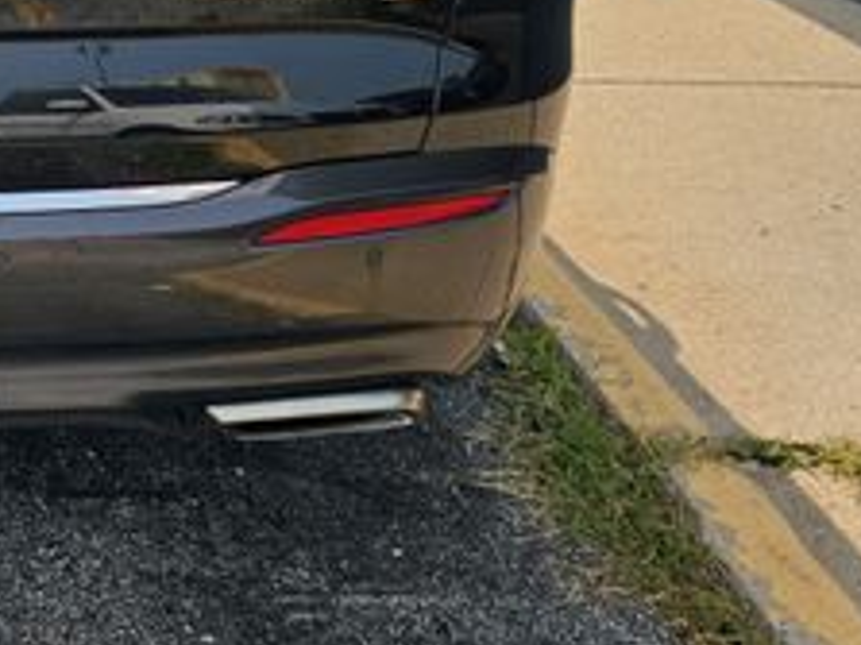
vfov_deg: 20.8
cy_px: -120
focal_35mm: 66
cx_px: -293
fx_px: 1641
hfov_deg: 25.0
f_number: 1.7
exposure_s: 1/677
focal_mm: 6.3
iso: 10
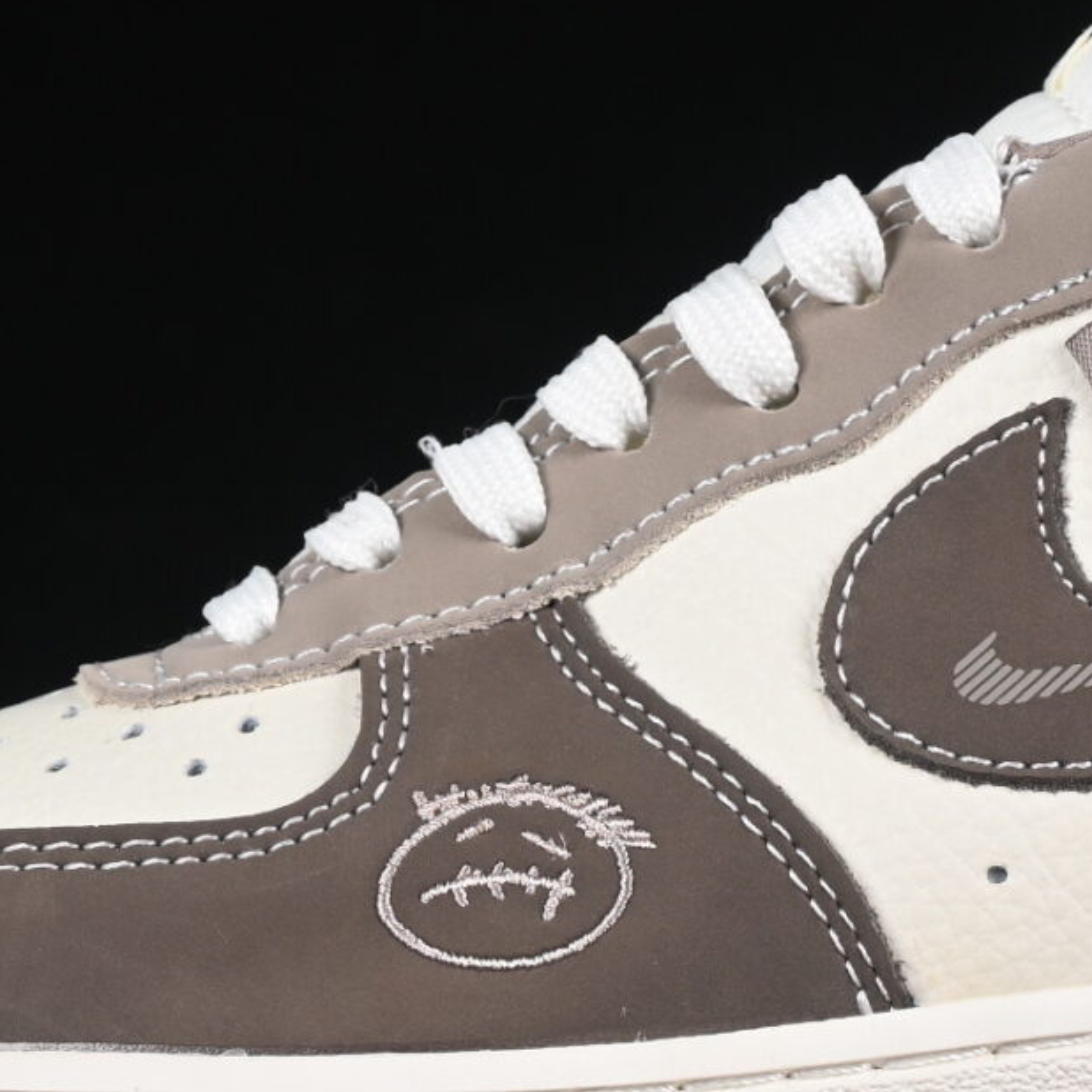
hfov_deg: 6.6
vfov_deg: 6.6
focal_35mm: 264
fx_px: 9422
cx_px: 929
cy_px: 451
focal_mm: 50
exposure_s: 1/80
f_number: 7.1
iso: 160
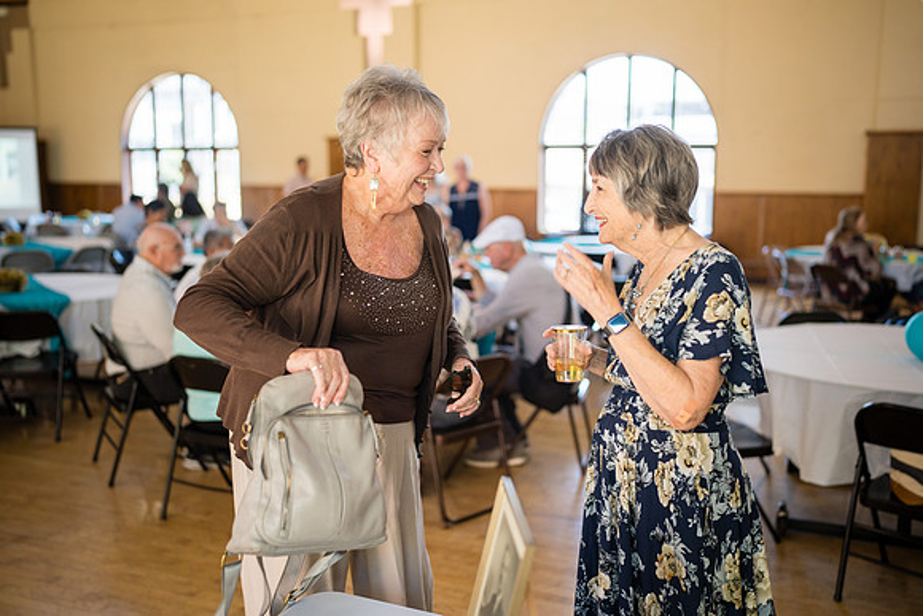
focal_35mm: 36
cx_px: 468
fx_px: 921
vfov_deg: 37.0
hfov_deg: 53.2
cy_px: 300
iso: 200
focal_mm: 35
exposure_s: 1/250
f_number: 1.4
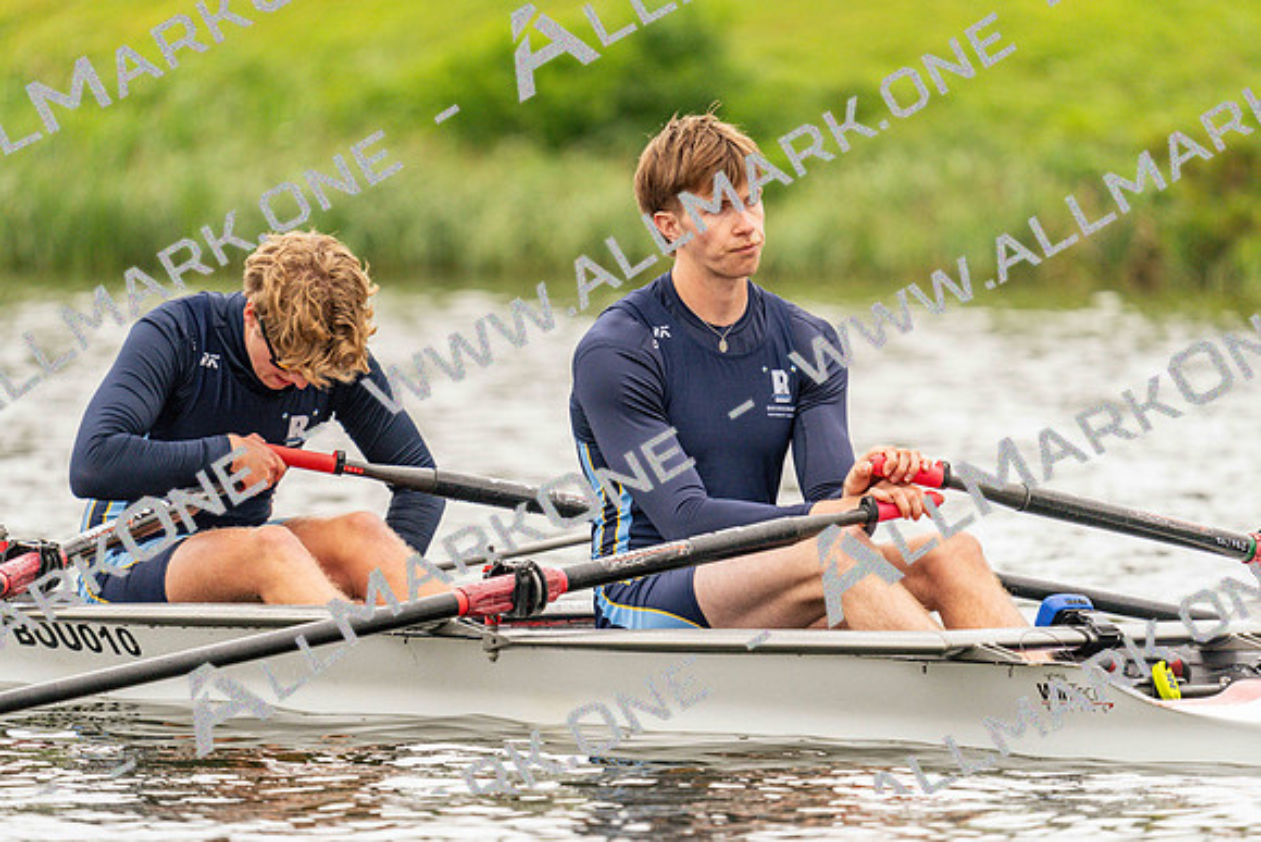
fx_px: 17377
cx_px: 630
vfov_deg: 2.8
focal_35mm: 496
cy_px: 421
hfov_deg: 4.2
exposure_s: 1/1250
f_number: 6.3
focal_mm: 496
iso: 1000
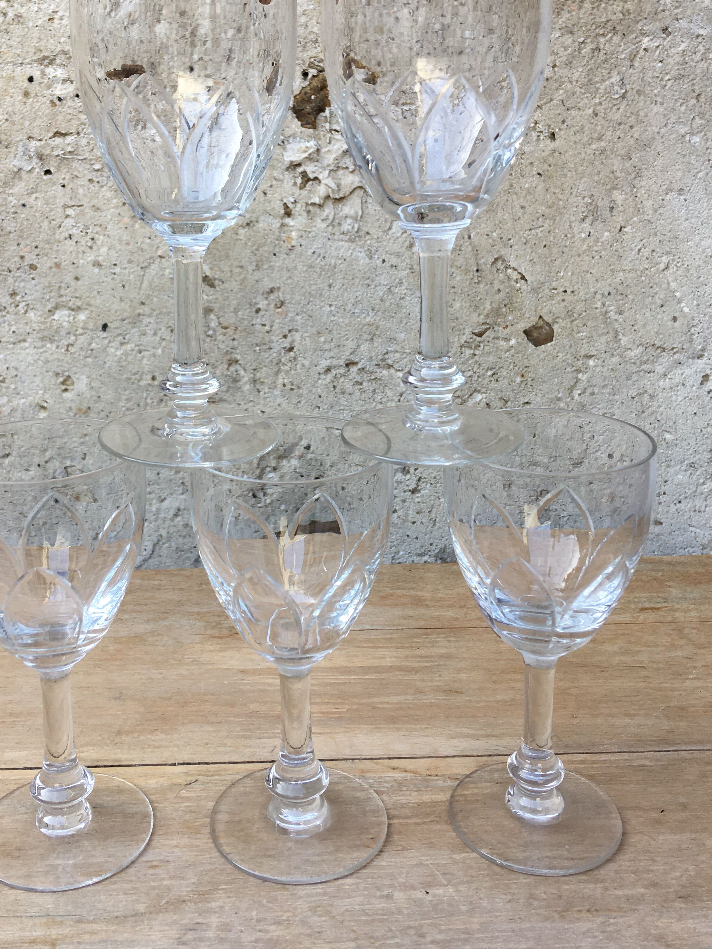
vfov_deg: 47.6
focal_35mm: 39
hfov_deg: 36.7
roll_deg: -0.1
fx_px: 1069
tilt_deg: -13.7
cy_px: 376
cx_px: 299
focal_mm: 4.15
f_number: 2.2
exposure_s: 1/100
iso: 25
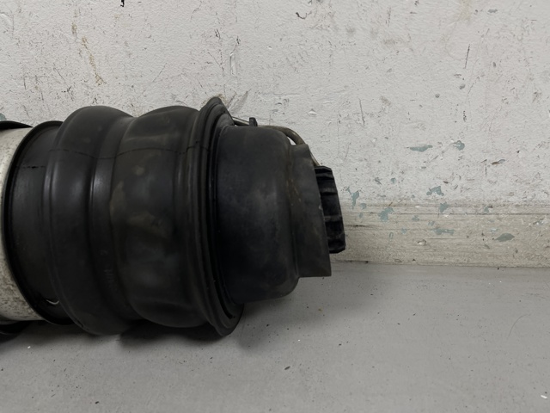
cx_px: 275
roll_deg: +2.6
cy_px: 206
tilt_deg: -23.6
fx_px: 397
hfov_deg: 69.4
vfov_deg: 54.9
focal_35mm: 25
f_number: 1.6
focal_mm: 5.1
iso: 40
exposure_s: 1/100
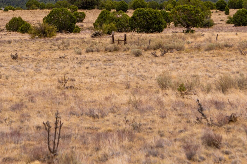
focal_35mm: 175
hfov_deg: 11.7
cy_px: 2
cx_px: 62
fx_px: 1200
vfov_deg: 7.8
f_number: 5.6
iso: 100
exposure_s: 1/1000
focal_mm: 55
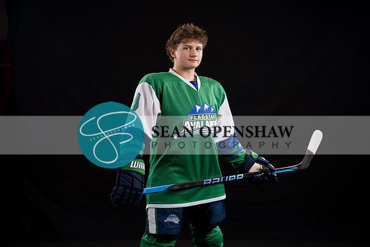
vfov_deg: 27.9
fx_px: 498
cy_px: 124
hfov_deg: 40.8
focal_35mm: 48
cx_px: 185
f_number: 3.5
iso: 80
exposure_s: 1/160
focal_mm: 48.4
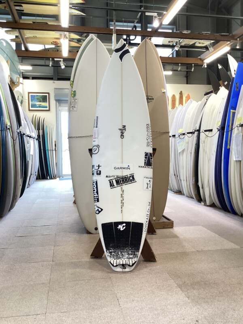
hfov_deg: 45.4
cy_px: 162
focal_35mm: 31
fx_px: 290
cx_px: 122
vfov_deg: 58.4
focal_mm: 3.3
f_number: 2.4
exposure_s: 1/50
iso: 80
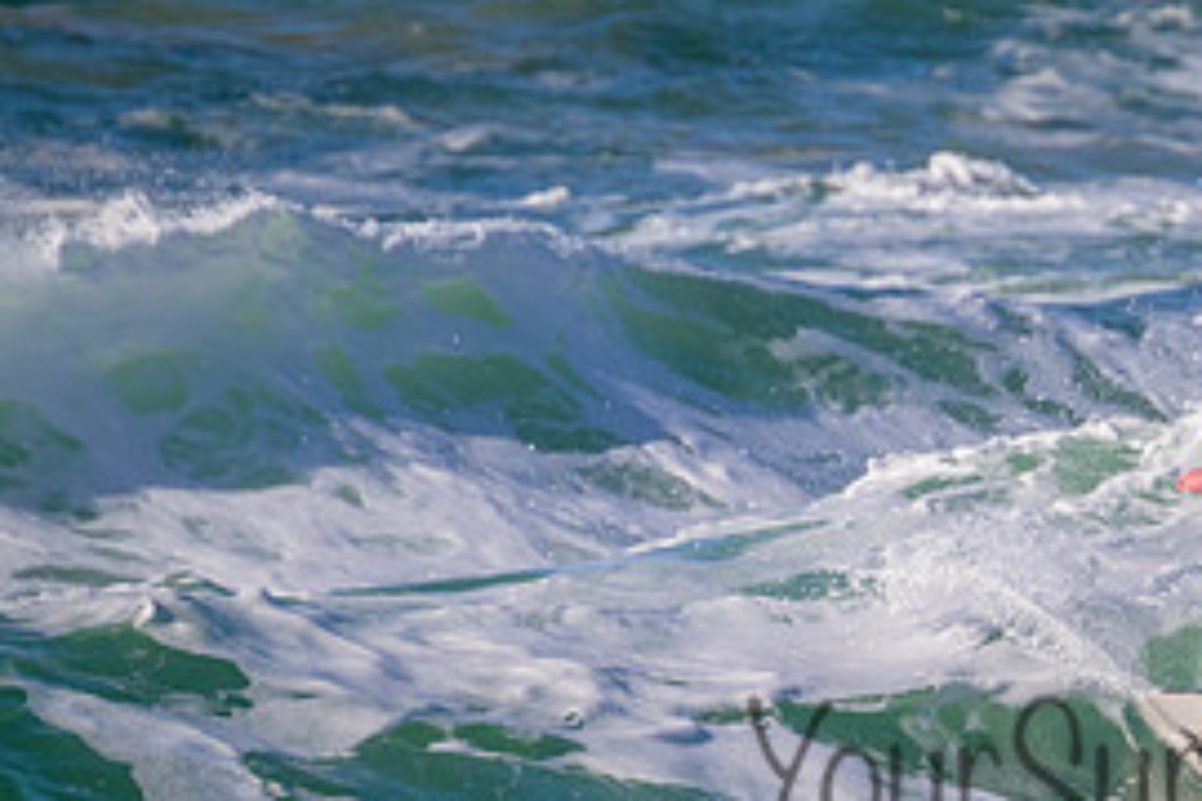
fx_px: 57458
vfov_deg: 0.8
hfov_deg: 1.2
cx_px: 1206
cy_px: 728
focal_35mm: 1721
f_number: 11
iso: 900
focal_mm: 800
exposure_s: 1/2000
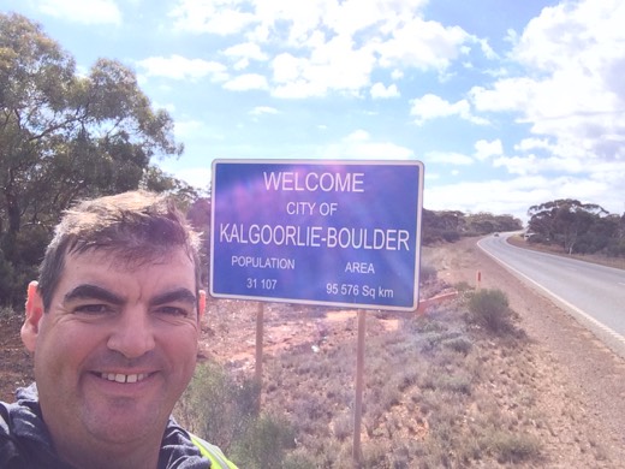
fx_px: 560
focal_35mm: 31
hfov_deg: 58.4
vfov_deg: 45.4
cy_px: 234
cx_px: 312
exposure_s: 1/801
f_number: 2.4
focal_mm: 2.15
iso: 50
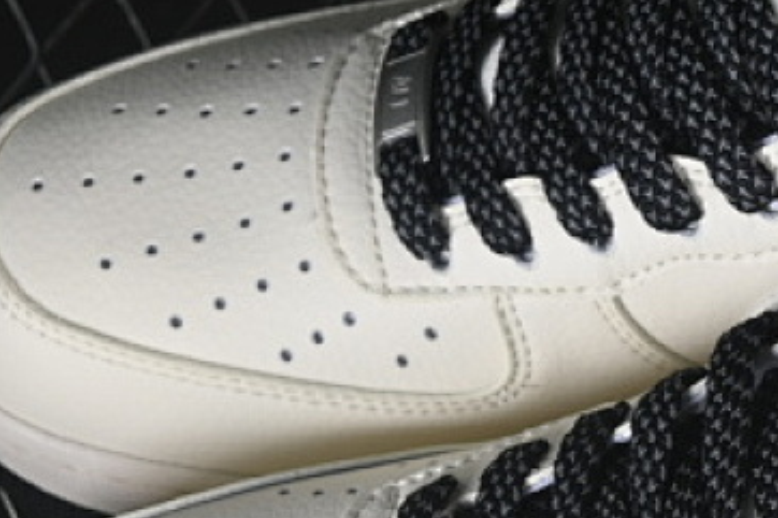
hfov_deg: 9.1
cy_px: 456
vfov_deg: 6.1
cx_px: 780
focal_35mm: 224
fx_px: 4838
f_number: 7.1
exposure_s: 1/80
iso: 160
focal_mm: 50
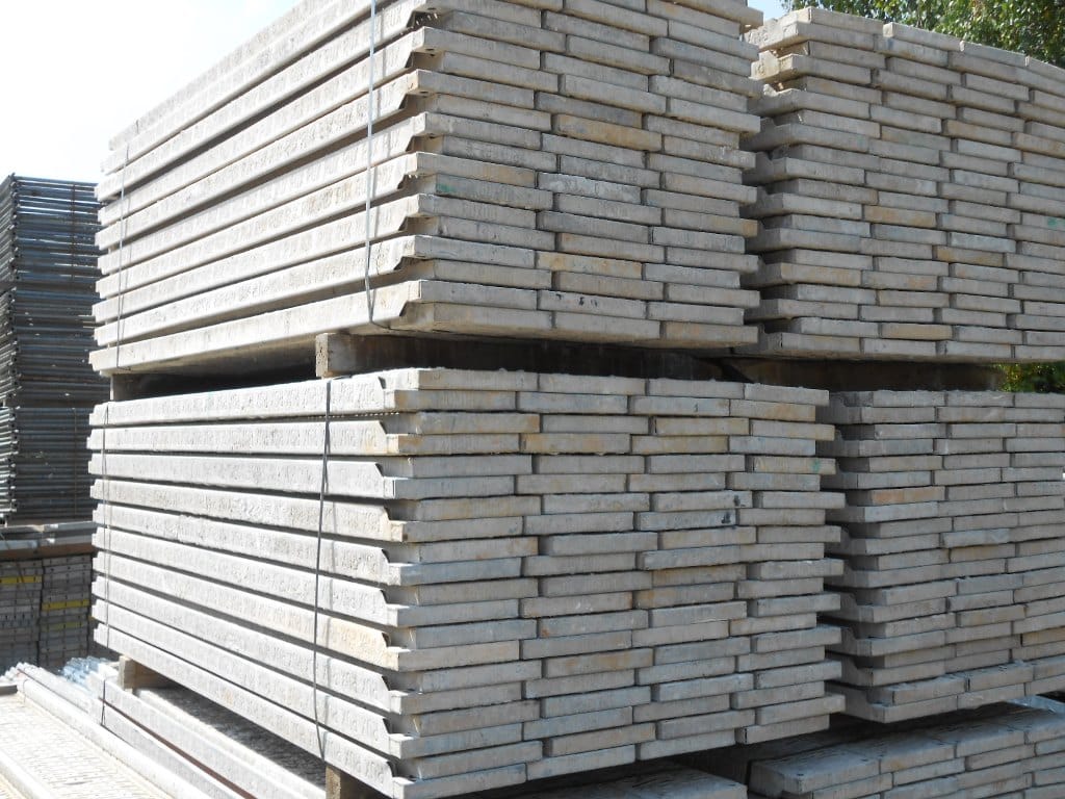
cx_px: 532
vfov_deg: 32.9
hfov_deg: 42.9
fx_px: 1354
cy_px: 400
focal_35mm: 44
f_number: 4.5
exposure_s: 1/320
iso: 80
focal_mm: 7.8
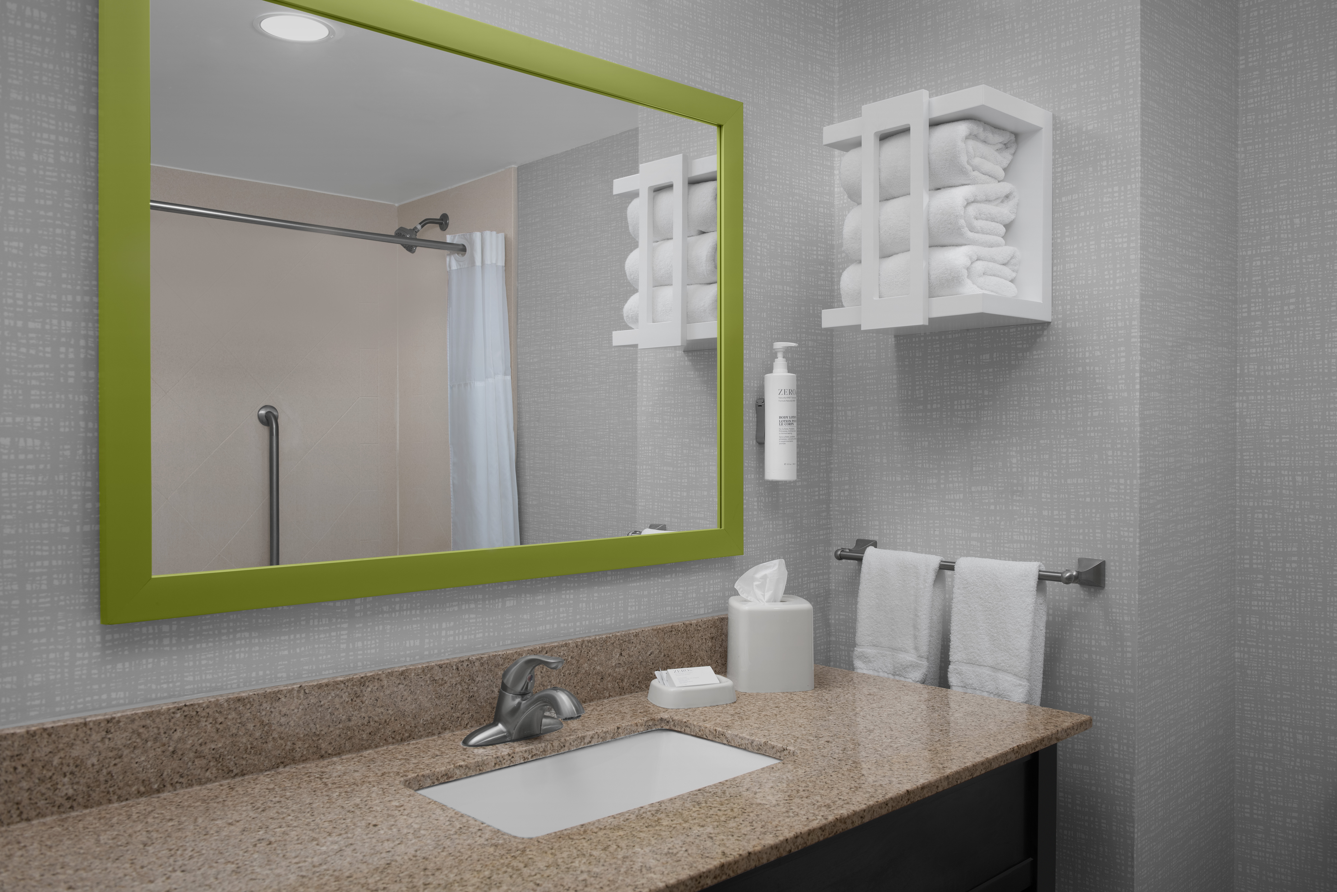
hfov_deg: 60.3
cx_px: 668
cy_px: 446
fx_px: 1151
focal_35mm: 31
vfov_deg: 42.3
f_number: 8
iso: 200
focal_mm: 31
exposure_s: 1/100
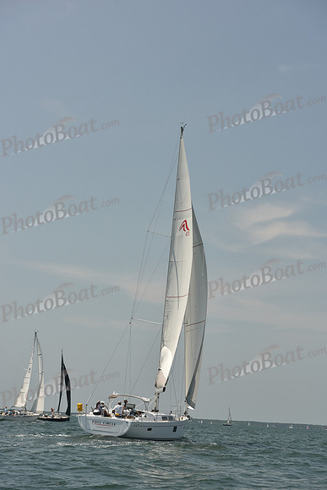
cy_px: 245
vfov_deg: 23.6
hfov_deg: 15.9
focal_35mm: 86
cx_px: 164
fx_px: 1171
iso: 320
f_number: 7.1
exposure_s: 1/1000
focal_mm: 86
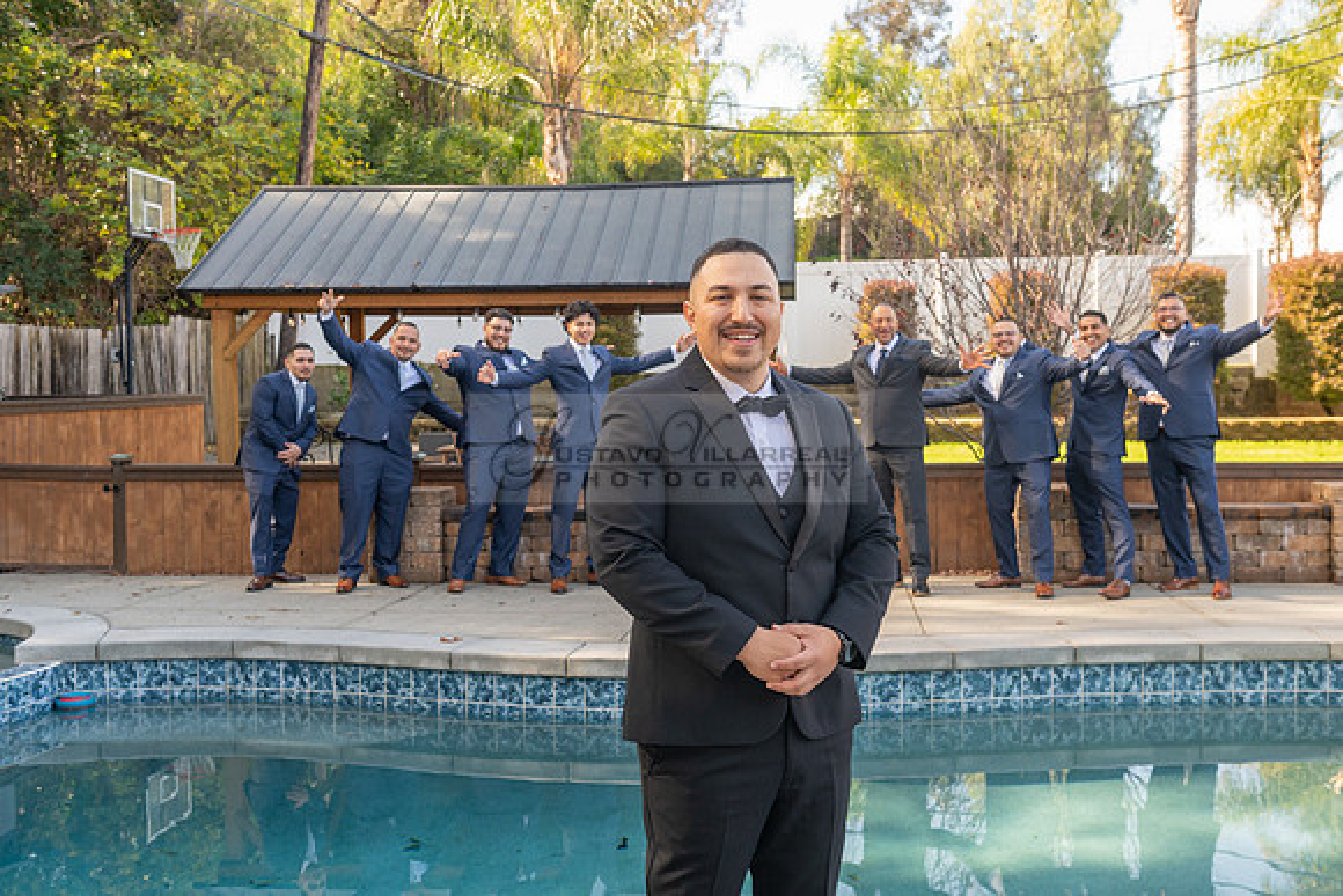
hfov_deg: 48.4
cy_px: 448
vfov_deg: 33.4
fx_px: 1493
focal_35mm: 40
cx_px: 672
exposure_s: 1/160
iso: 320
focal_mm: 40
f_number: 6.3
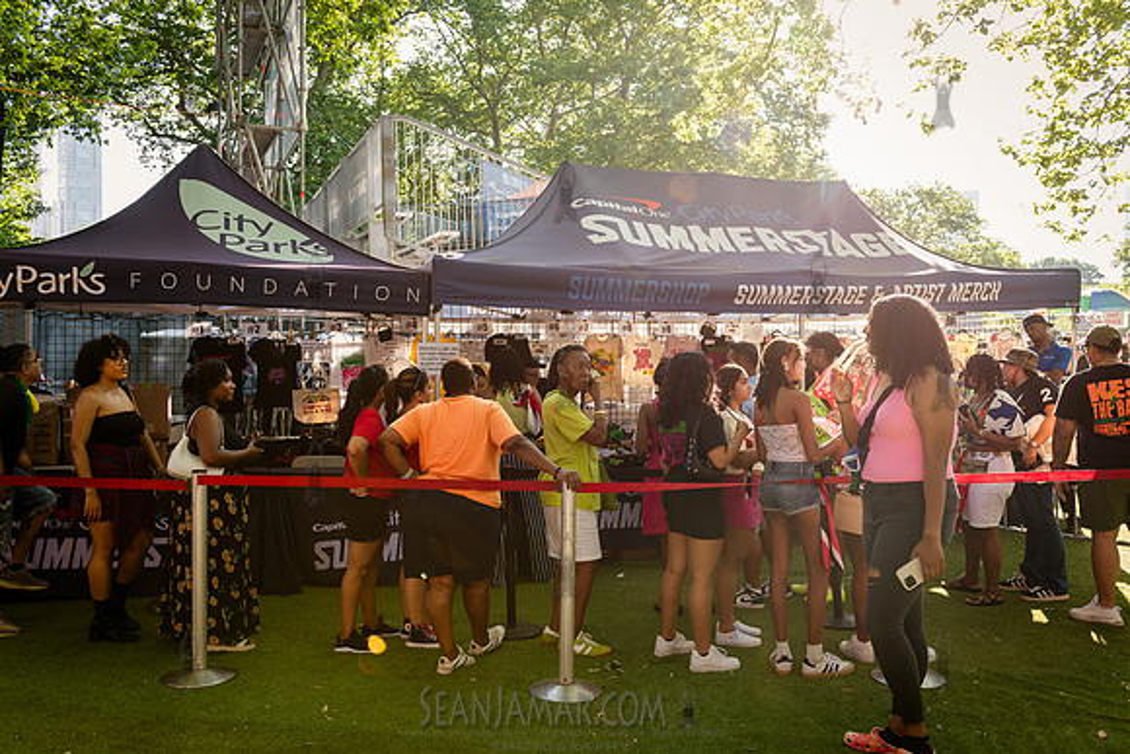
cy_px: 377
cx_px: 565
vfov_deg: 41.1
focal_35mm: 32
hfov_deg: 58.7
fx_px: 1005
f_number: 4.5
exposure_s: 1/200
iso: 400
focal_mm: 32
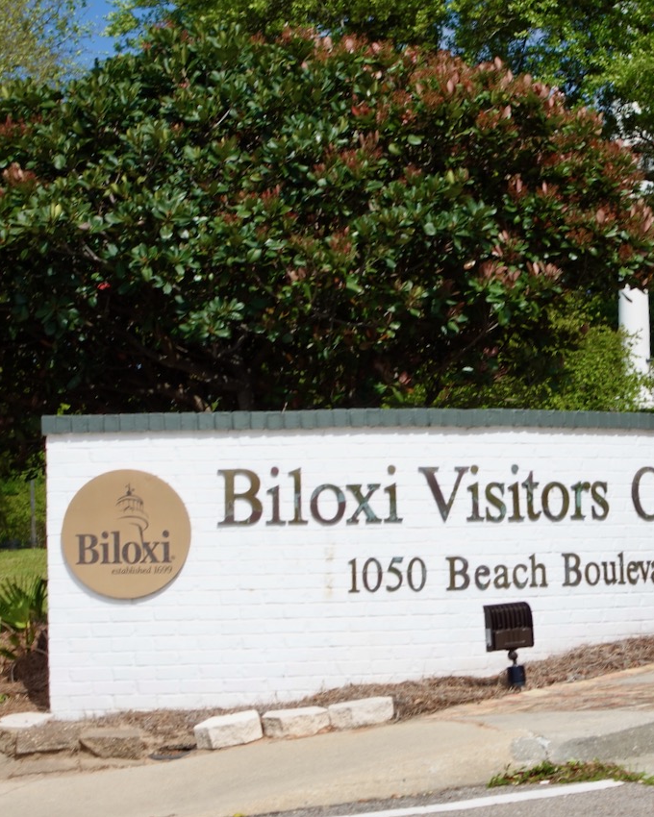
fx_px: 2395
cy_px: 409
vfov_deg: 19.4
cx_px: 560
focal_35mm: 99
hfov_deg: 15.4
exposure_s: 1/160
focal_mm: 25.7
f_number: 4
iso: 125
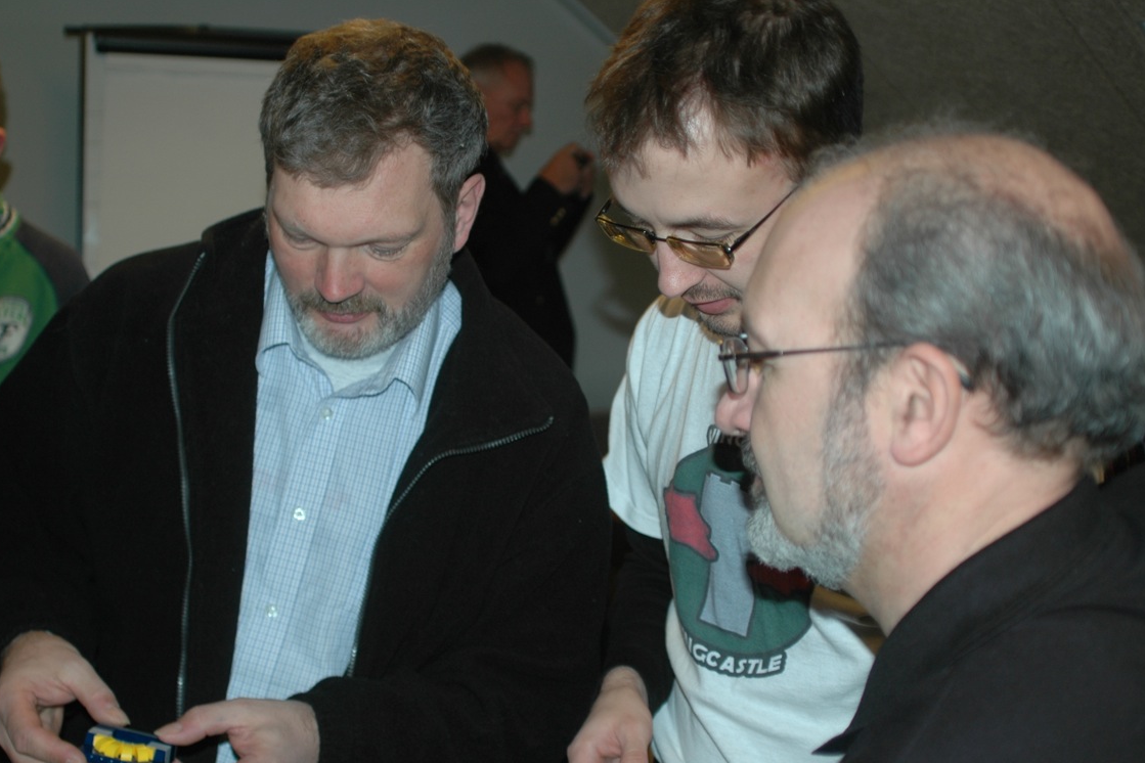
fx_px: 1527
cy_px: 413
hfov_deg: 41.1
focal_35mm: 48
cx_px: 576
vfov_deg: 28.1
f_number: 2.8
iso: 200
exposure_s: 1/60
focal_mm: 28
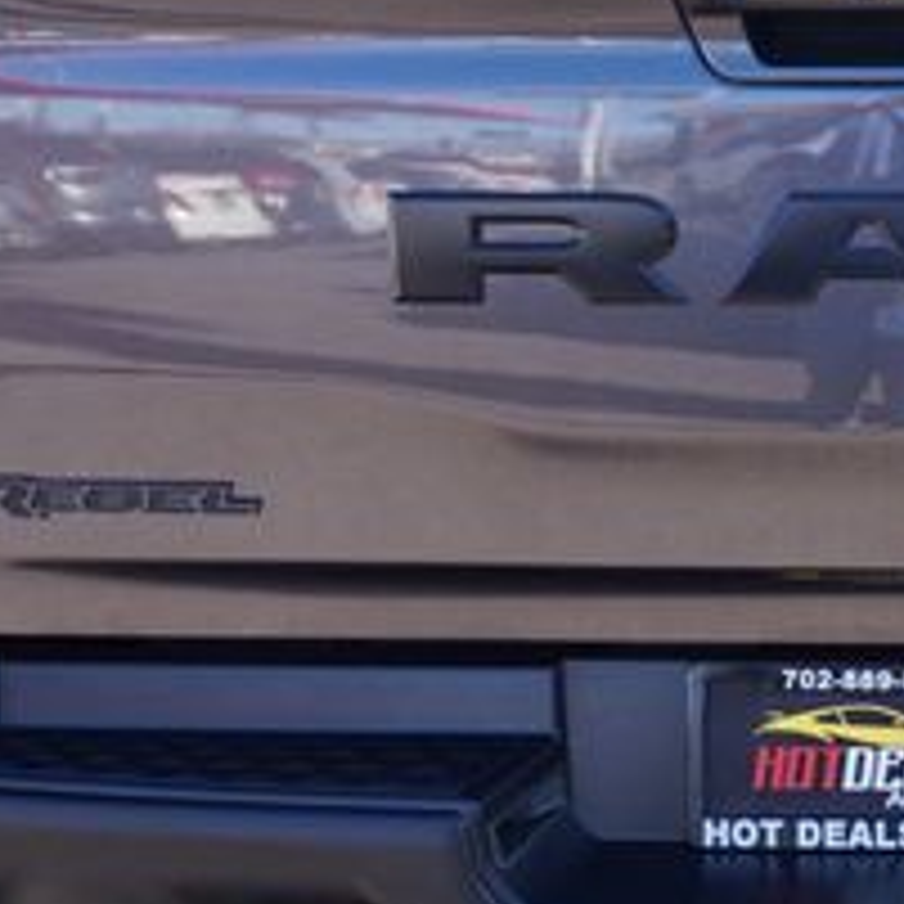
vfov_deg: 26.5
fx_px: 1920
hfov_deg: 25.3
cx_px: 891
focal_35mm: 65
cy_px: 459
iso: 100
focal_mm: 16
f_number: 5.6
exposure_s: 1/80
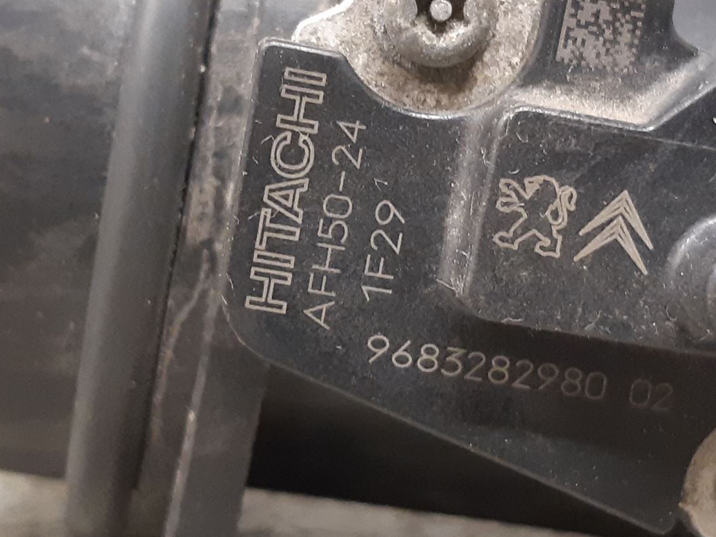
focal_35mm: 48
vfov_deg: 30.2
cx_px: 407
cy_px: 329
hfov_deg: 39.6
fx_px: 993
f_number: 1.7
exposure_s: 1/25
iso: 320
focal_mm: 3.93
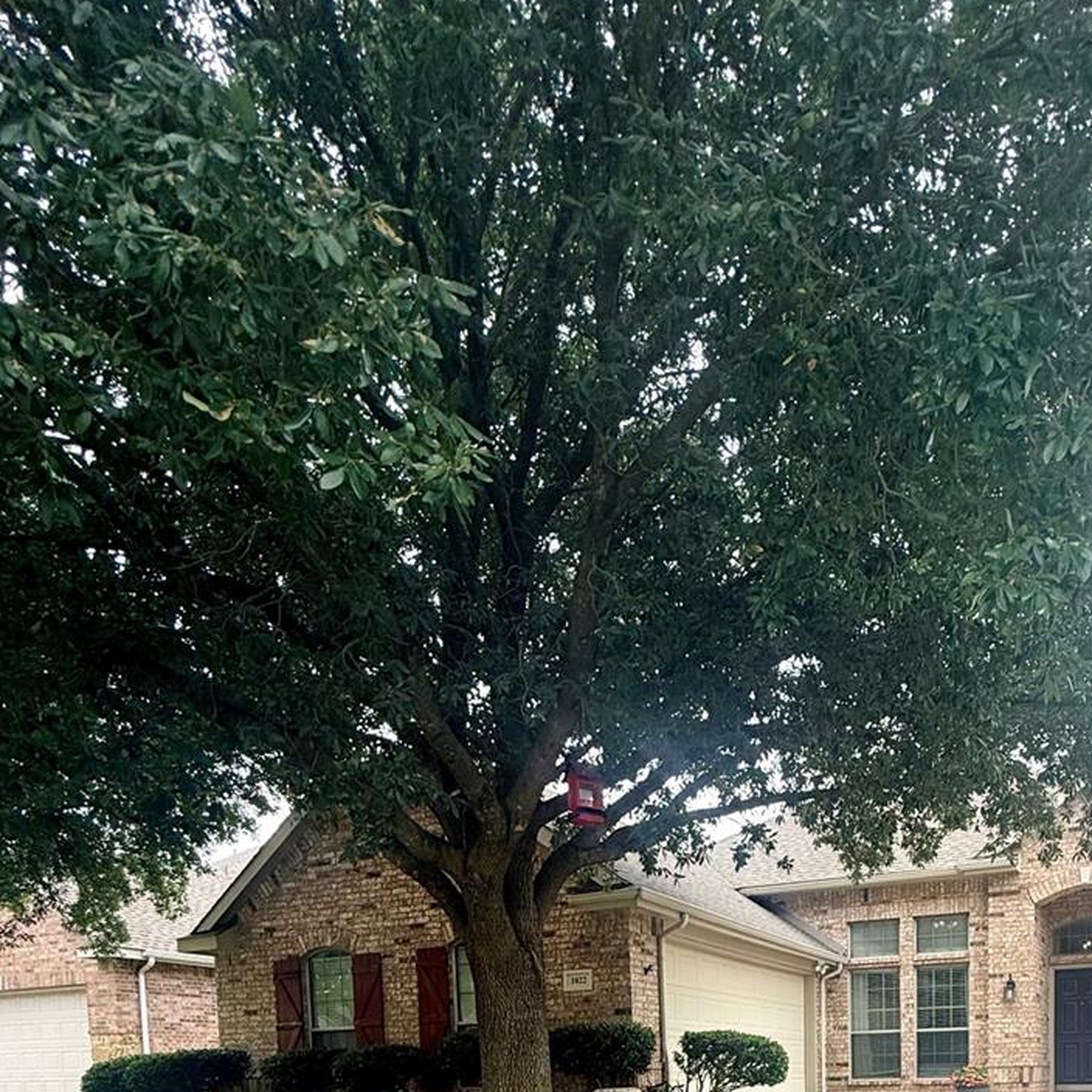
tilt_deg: -2.7
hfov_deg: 56.7
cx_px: 791
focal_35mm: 27
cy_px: 1156
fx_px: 964
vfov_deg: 46.4
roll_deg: +0.1
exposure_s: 1/559
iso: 50
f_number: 2.2
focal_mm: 2.22
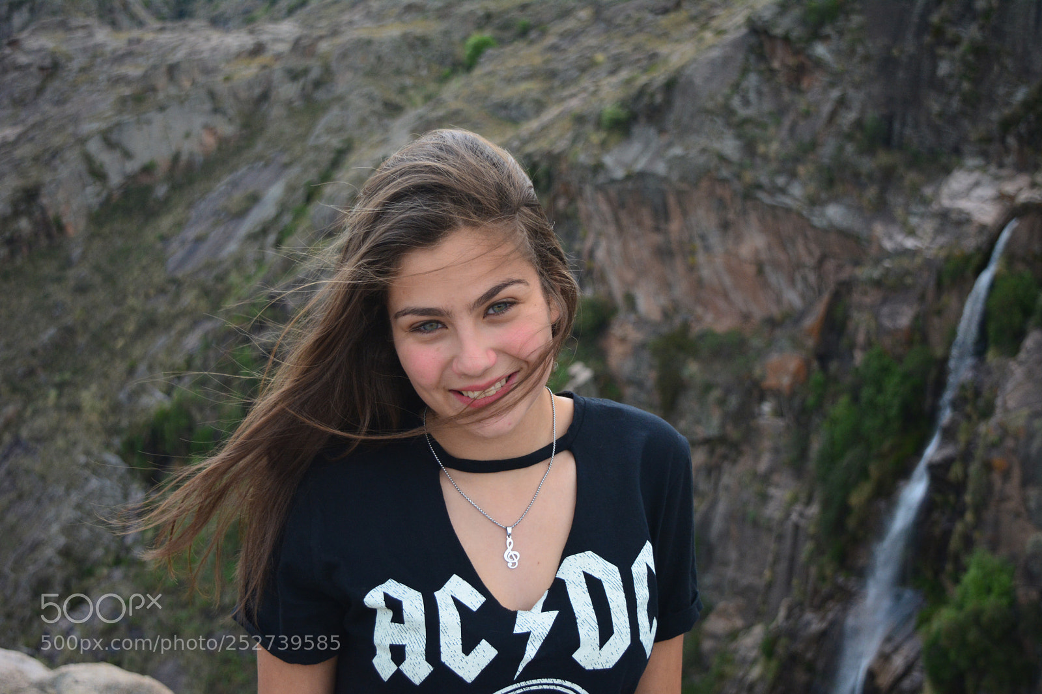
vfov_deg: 25.0
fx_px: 1563
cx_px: 521
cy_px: 347
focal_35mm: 54
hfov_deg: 36.9
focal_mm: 36
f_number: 4.8
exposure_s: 1/640
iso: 800
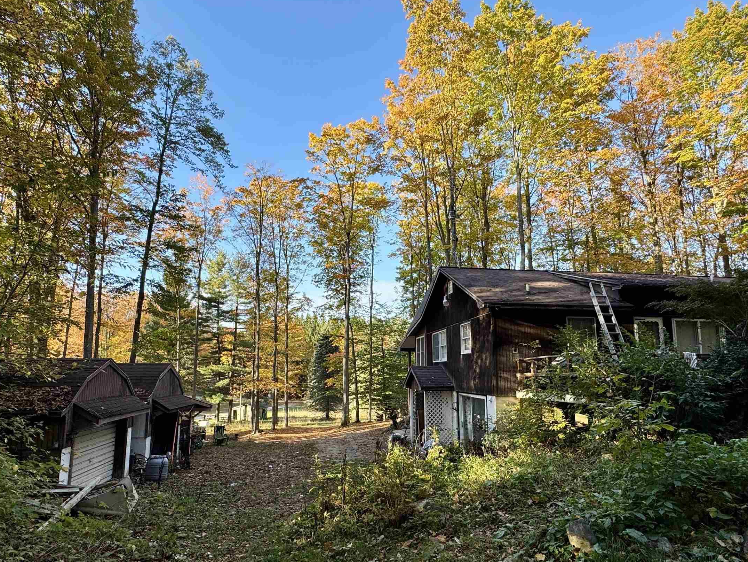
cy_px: 319
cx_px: 374
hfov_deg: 81.7
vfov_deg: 65.7
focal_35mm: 20
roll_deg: +0.1
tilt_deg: +6.6
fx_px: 432
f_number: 2.2
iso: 40
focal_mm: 2.22
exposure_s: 1/212
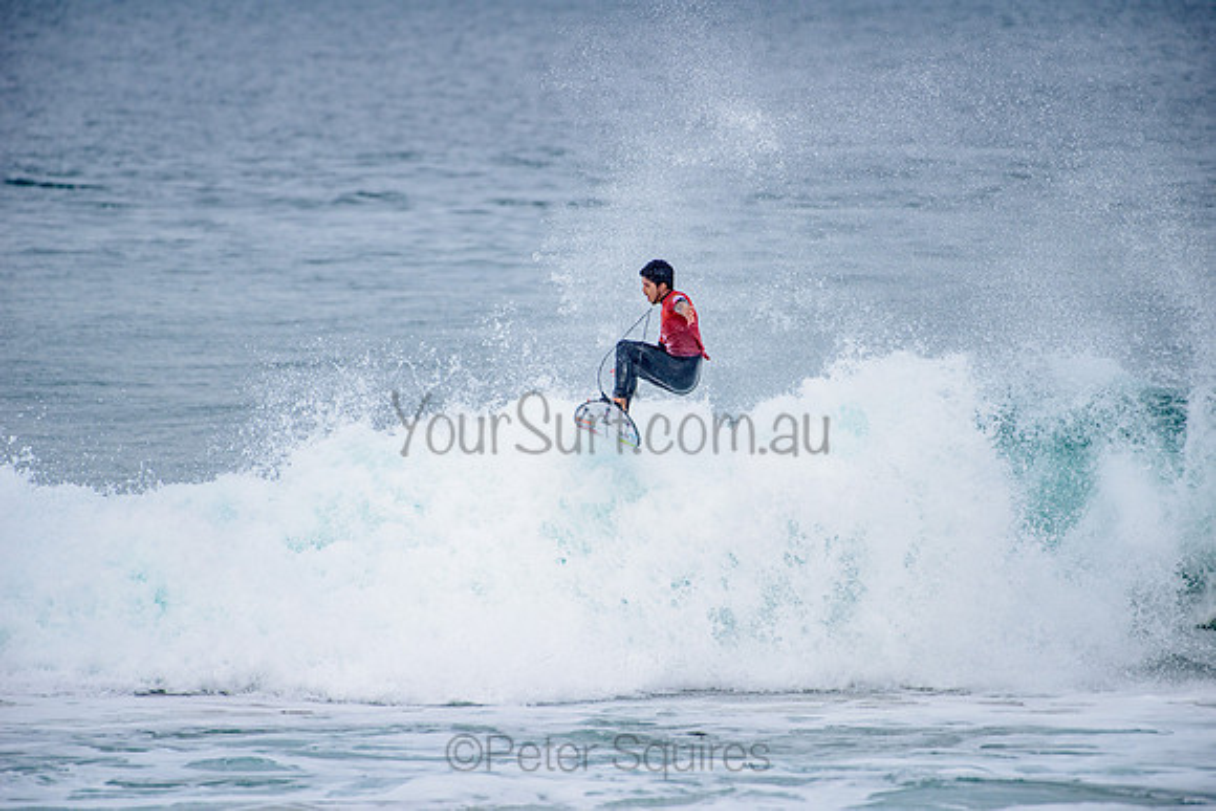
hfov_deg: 4.1
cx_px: 608
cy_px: 406
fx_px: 16892
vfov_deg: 2.8
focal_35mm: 500
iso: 400
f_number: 5.6
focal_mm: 500
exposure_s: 1/2000
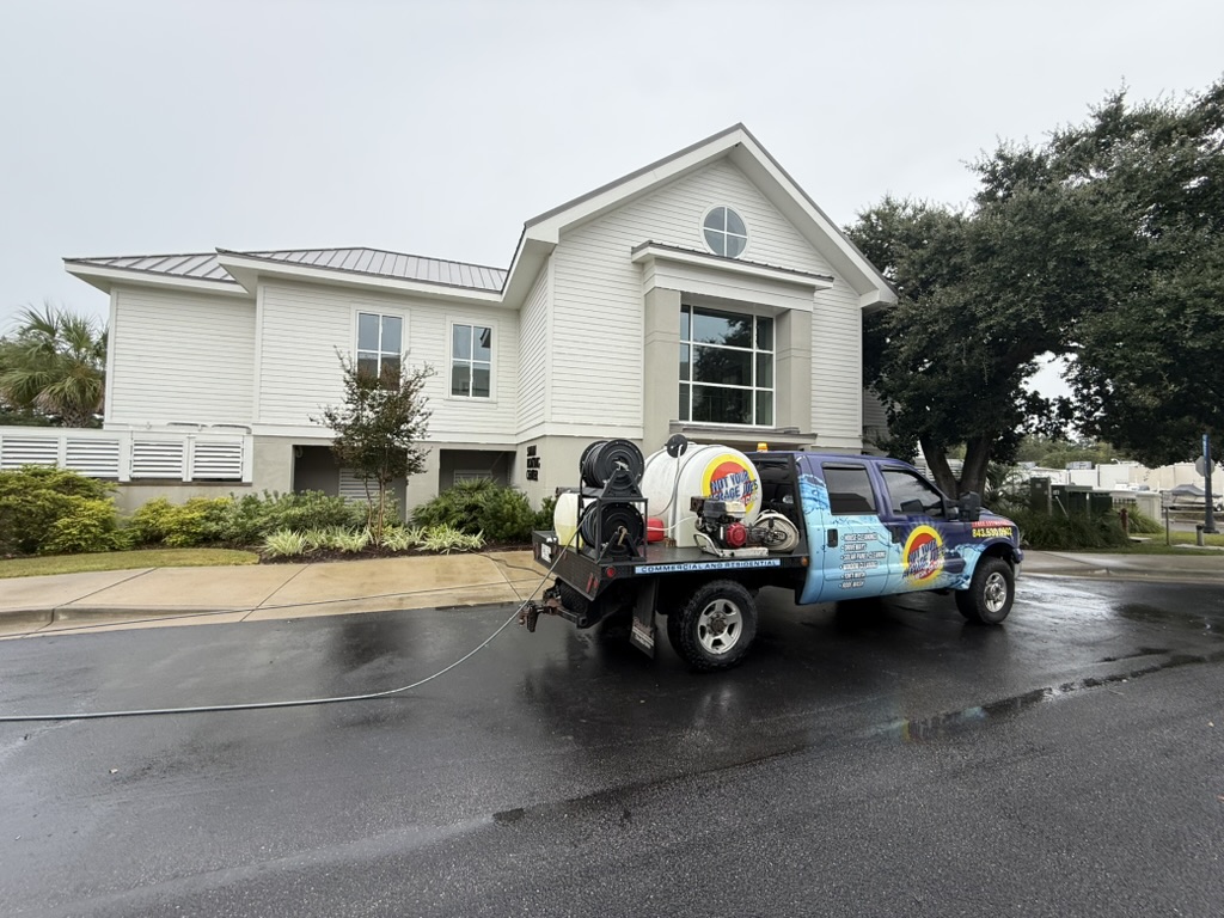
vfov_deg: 85.7
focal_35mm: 14
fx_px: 495
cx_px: 612
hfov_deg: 102.1
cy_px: 459
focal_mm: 2.22
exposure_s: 1/135
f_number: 2.2
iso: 50
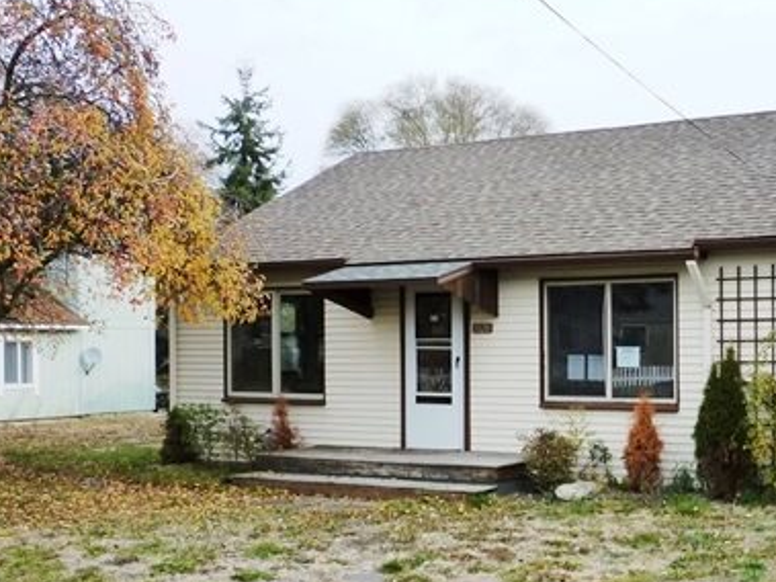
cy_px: 363
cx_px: 645
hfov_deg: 37.2
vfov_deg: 29.5
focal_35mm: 49
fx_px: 1098
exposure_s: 1/320
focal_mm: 5.2
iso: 125
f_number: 3.3
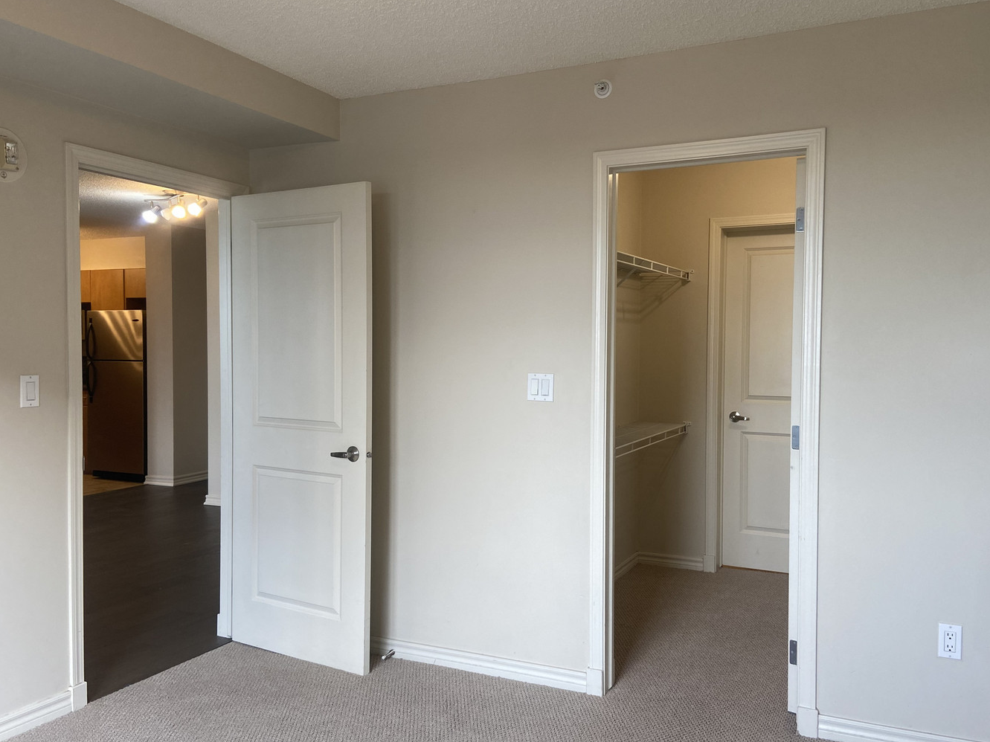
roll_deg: -0.2
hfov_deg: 59.9
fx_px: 858
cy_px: 384
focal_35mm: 30
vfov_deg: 46.8
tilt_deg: -1.6
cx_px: 516
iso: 80
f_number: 1.8
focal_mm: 4.25
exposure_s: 1/120
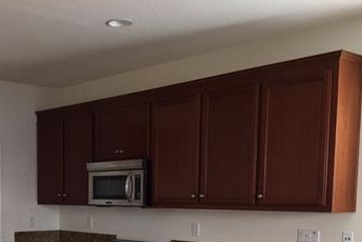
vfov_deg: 23.1
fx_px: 563
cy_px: 247
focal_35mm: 56
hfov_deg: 34.5
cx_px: 71
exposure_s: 1/30
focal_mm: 4.15
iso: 40
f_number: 2.2
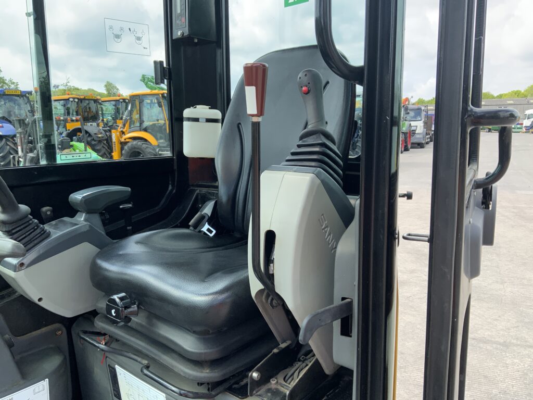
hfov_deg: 61.7
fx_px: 447
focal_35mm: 29
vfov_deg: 48.2
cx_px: 266
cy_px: 200
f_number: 1.8
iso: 16
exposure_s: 1/375
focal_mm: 3
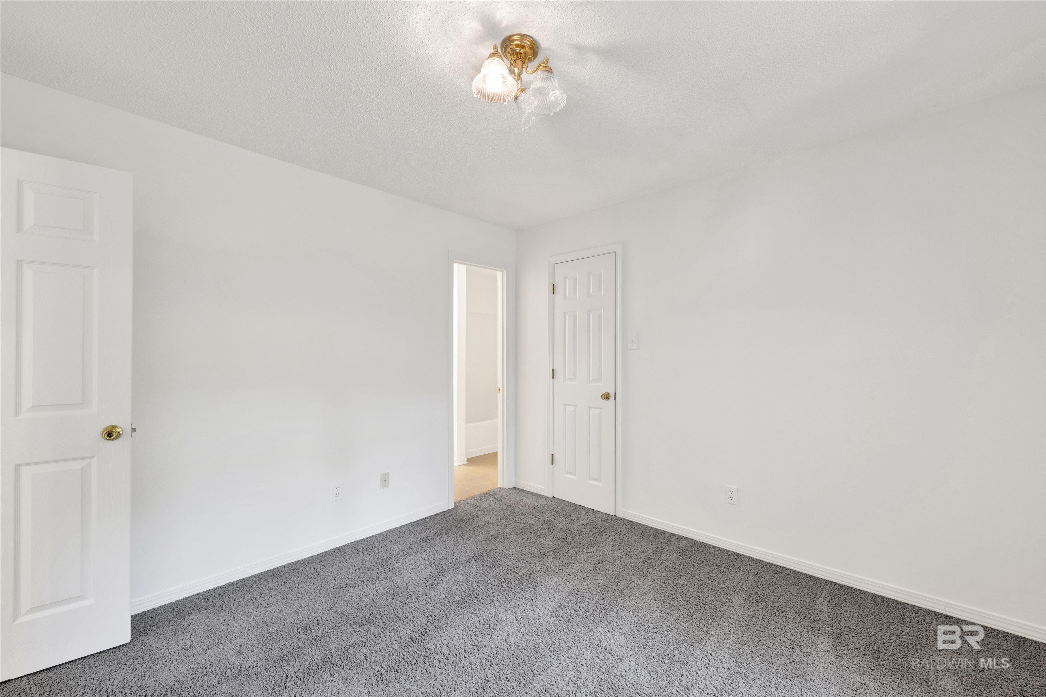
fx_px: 407
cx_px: 523
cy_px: 348
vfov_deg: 81.2
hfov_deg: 104.3
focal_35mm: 14
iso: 400
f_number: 11
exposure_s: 1/1.67
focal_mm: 14
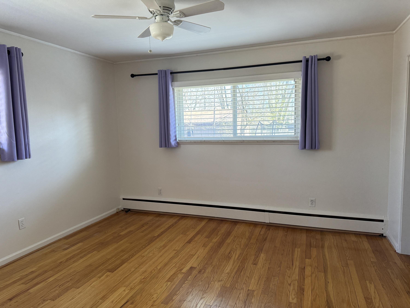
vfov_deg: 56.8
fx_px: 284
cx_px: 205
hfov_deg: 71.6
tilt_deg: -6.4
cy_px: 154
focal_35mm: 24
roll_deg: +1.9
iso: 200
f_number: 1.78
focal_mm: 6.76
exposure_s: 1/105
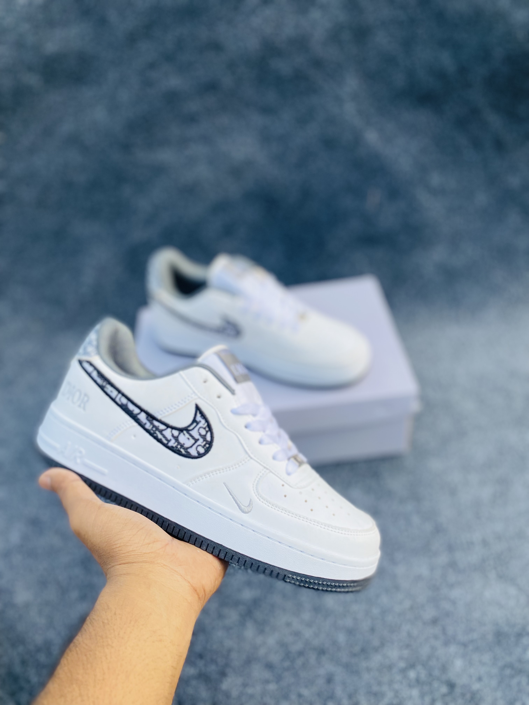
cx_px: 264
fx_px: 530
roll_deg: +7.4
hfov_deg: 53.1
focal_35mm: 26
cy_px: 352
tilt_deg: -39.6
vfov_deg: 67.3
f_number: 1.8
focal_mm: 4.25
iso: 32
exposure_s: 1/1447
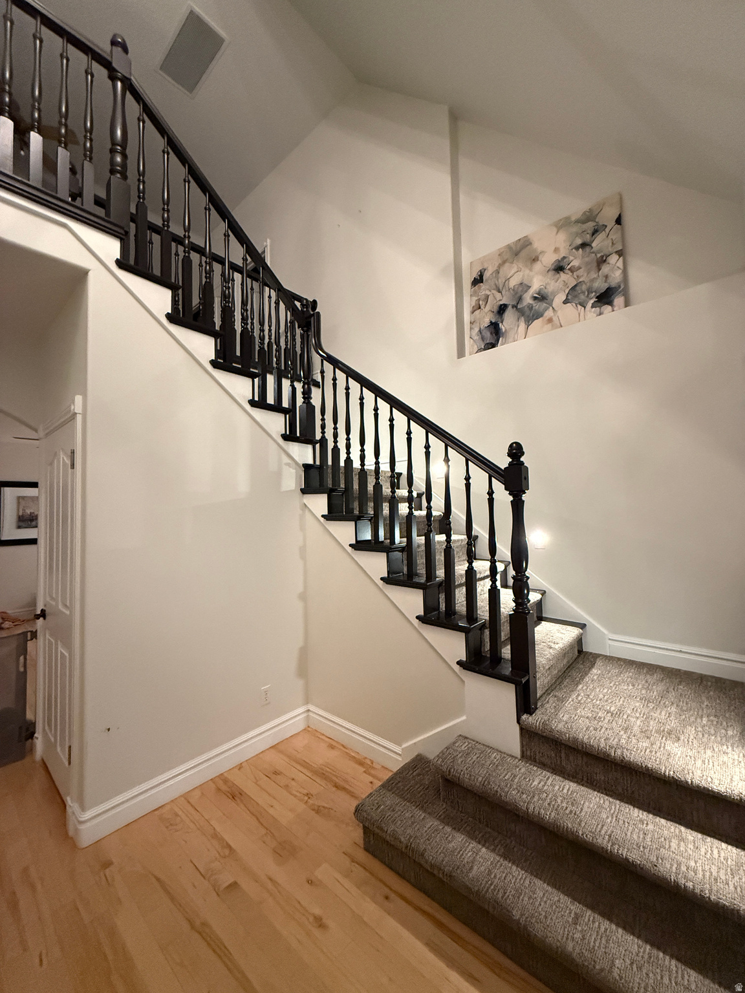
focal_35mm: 14
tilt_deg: +2.7
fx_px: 402
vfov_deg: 102.1
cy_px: 496
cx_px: 372
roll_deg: +0.7
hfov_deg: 85.7
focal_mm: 2.22
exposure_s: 1/60
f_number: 2.2
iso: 1000
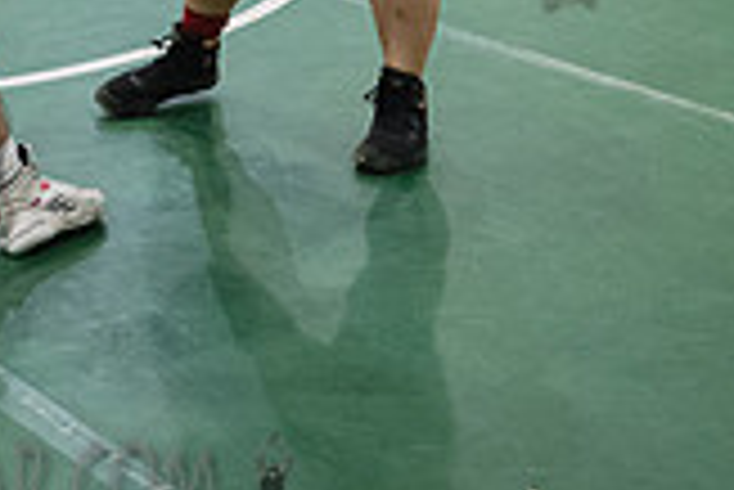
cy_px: -285
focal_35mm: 103
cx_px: -14
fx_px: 2102
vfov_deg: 12.5
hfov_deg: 19.2
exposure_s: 1/640
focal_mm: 29
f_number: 3.2
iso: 8000
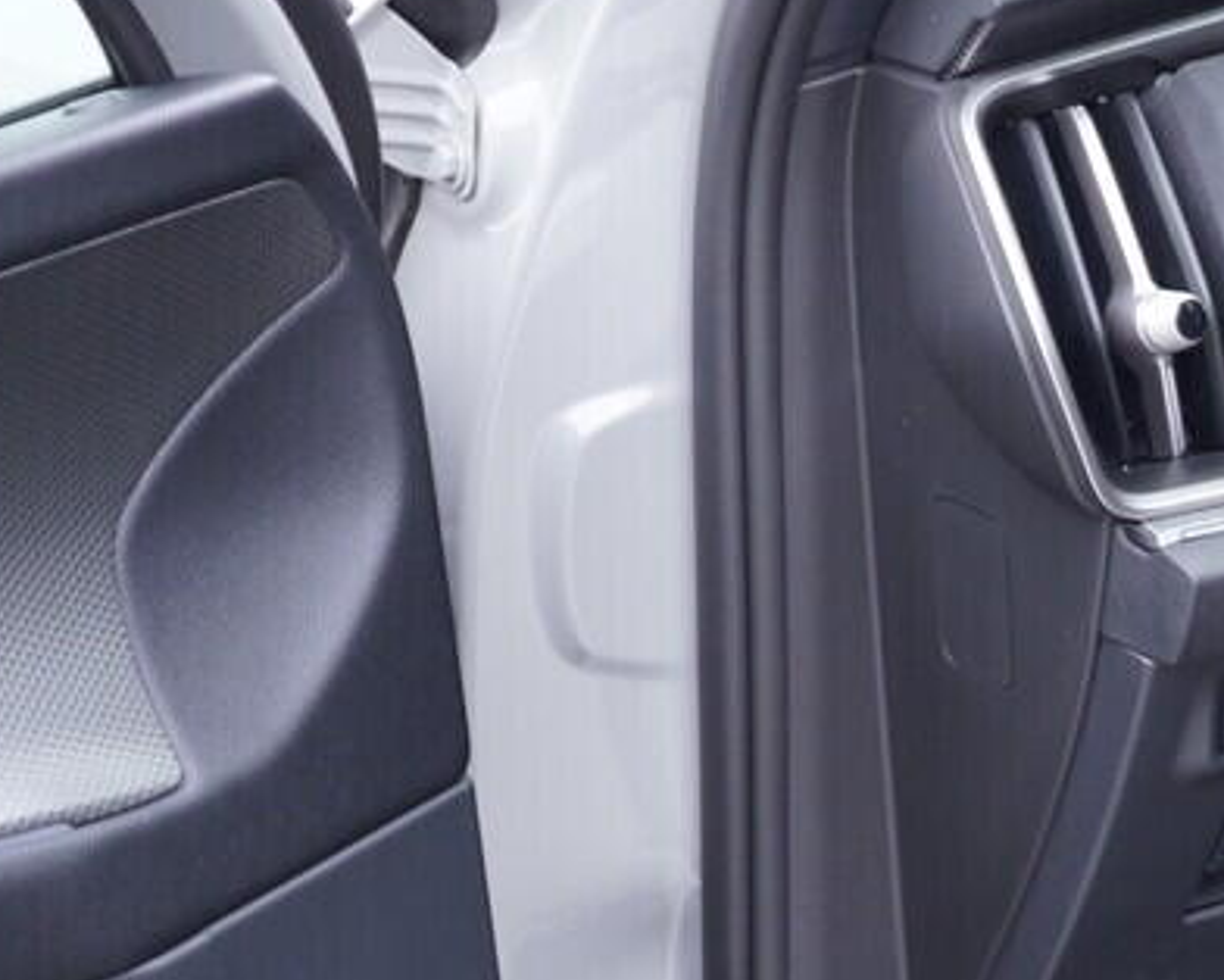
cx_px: 1402
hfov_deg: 15.1
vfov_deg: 12.4
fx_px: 4494
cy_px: 705
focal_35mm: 124
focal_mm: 24
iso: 320
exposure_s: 1/40
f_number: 2.8
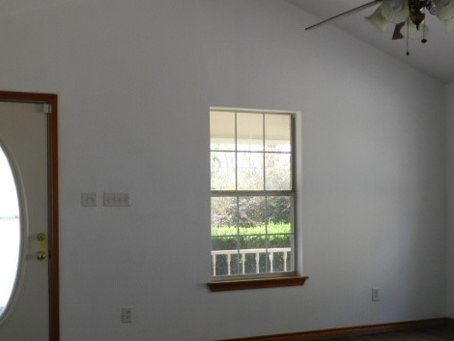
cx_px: 229
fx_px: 643
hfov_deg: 38.9
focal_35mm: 49
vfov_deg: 29.6
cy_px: 212
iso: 125
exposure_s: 1/30
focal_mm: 6.3
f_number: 3.5
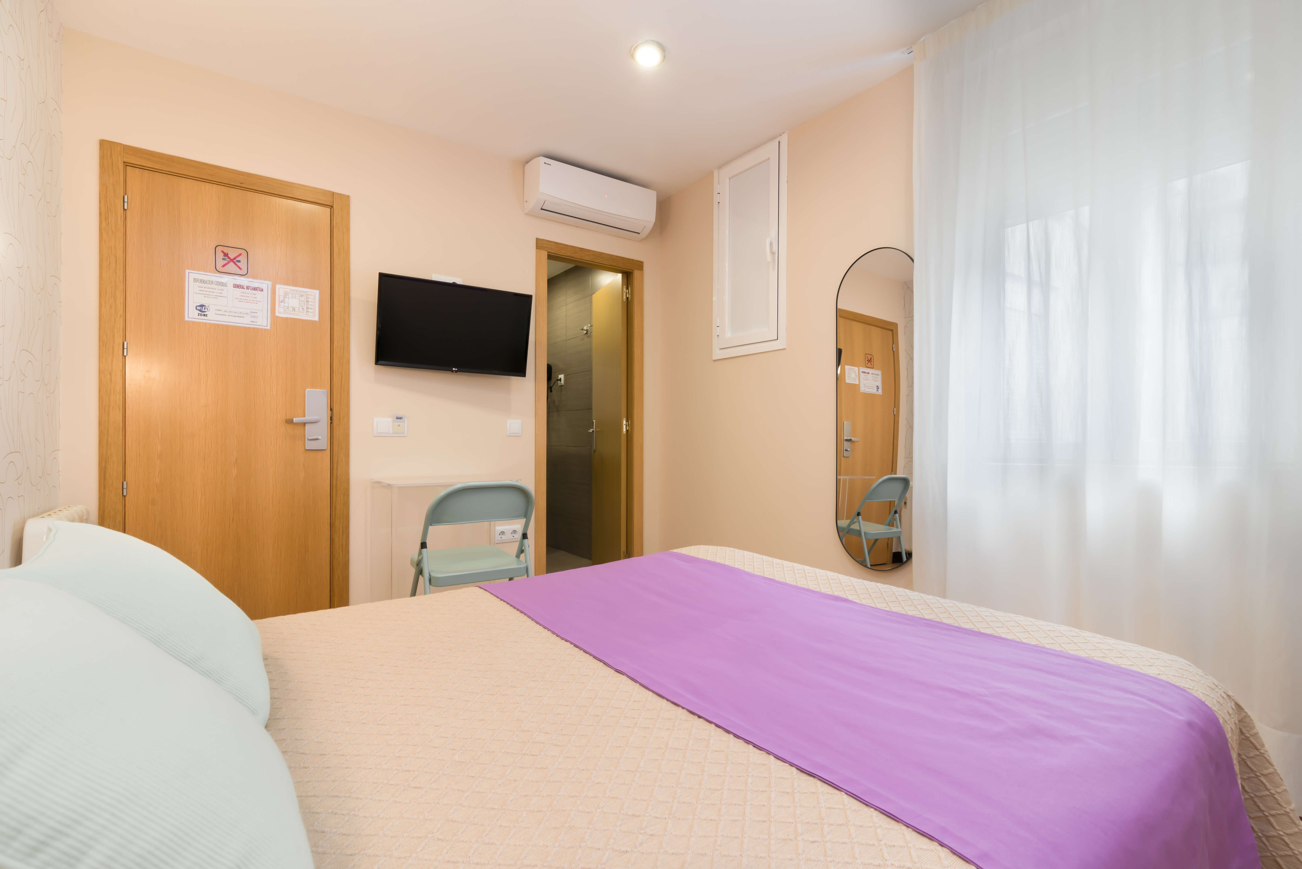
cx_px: 651
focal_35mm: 16
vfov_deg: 73.8
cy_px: 434
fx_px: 579
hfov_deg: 96.7
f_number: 11
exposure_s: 1/2
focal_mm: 16
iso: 100
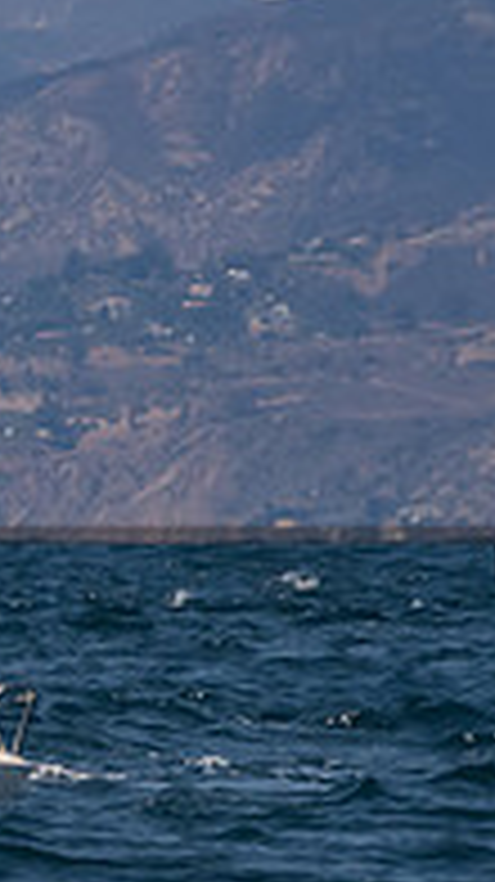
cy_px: 639
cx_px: -783
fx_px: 21154
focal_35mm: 905
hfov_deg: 1.3
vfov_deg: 2.4
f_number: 14
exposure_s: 1/1250
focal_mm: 195
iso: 640
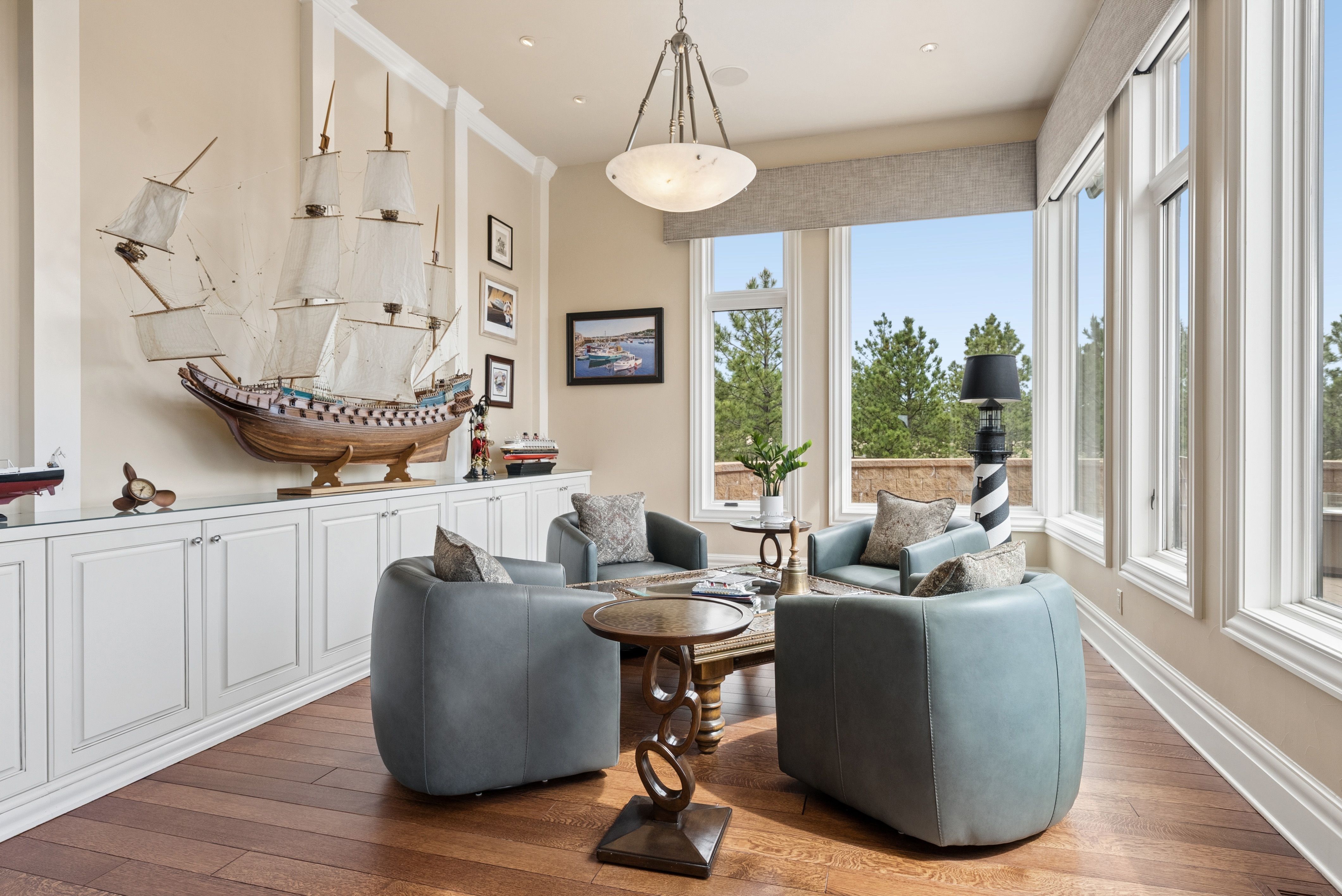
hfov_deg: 86.9
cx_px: 671
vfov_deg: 64.6
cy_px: 448
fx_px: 709
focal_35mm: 19
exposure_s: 1/125
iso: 640
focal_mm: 19
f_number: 9
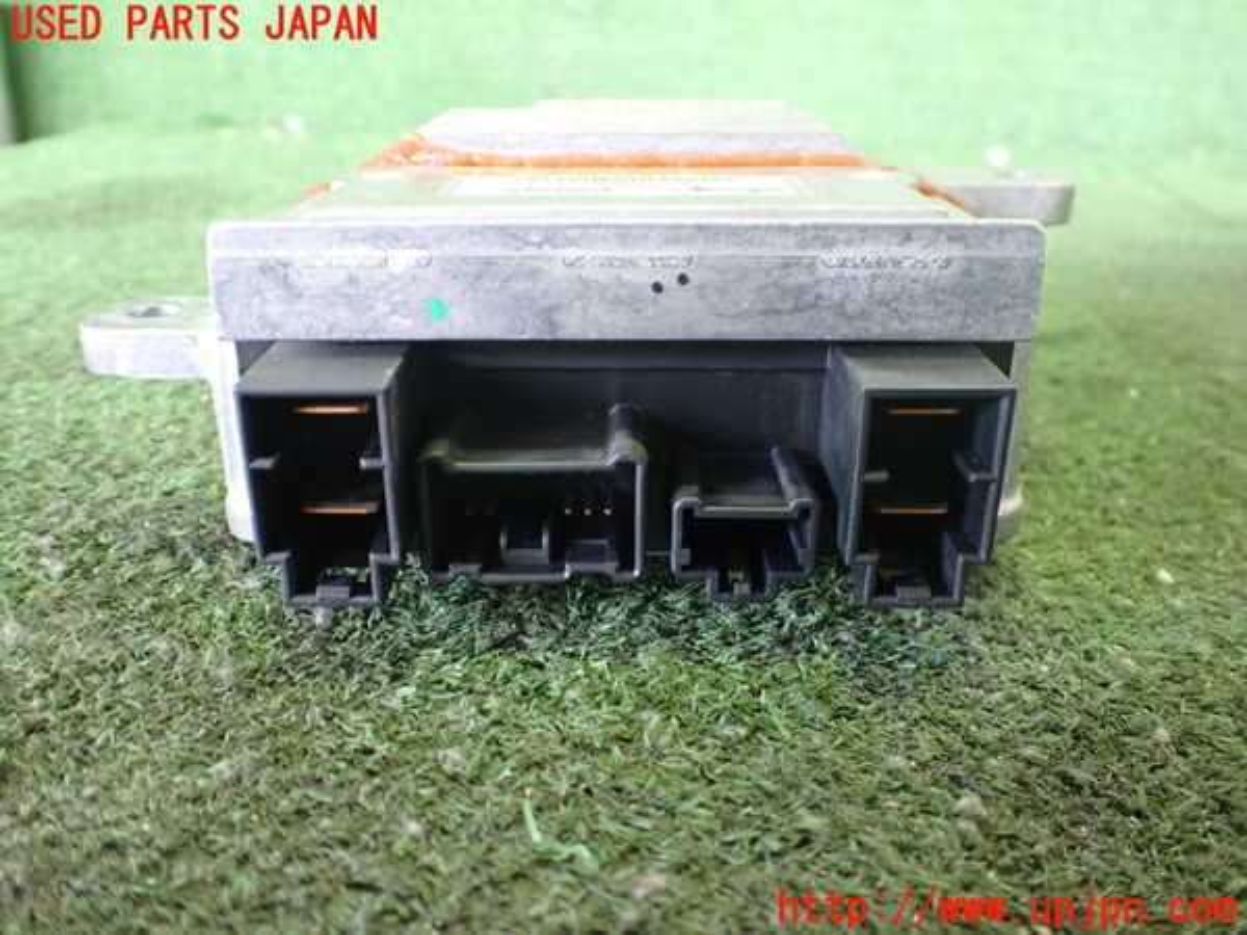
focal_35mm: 30
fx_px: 1081
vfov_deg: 46.8
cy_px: 468
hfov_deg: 60.0
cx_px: 624
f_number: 2.3
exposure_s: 1/30
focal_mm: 5.4
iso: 800
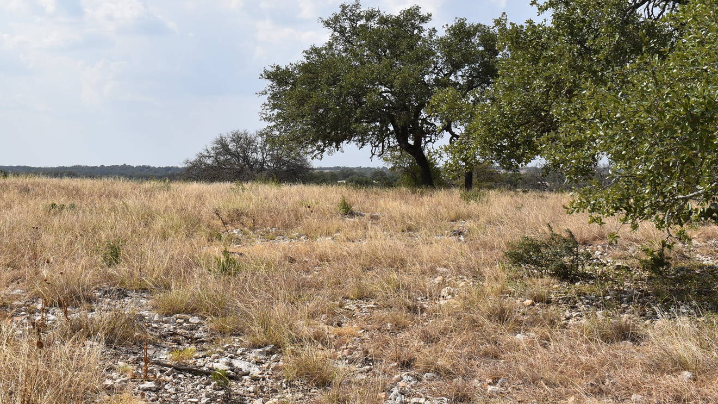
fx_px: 952
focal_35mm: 50
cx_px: 318
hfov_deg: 41.3
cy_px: 132
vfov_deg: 23.8
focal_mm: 26
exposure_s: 1/200
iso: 100
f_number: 13
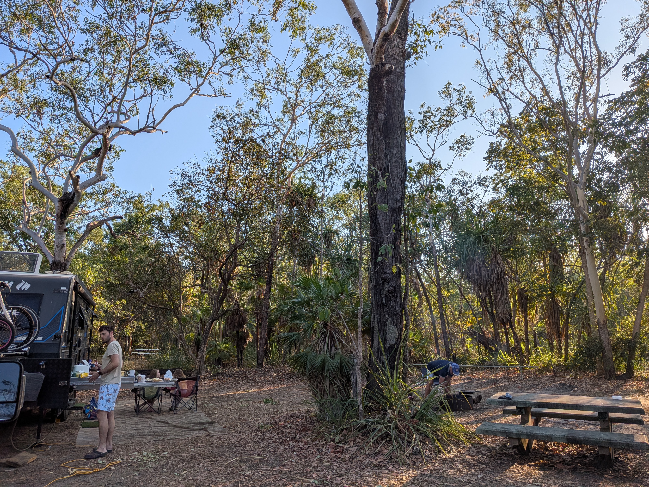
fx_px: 450
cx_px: 324
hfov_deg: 71.6
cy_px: 244
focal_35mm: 24
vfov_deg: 56.8
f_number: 1.7
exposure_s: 1/1133
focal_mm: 4.53
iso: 27
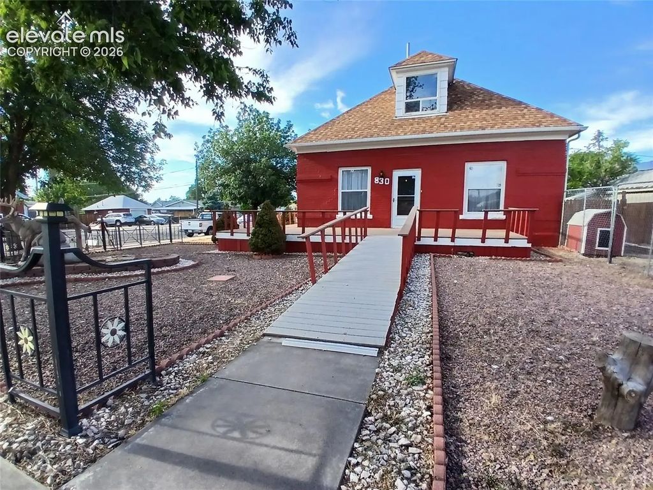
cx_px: 326
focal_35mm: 17
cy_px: 245
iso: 50
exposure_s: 1/357
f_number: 2.2
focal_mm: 1.4
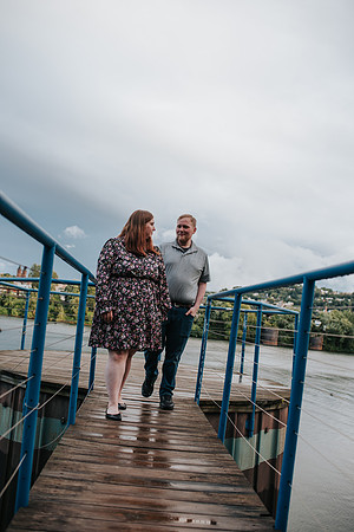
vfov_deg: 54.4
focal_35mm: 35
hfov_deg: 37.9
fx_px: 516
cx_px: 177
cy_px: 266
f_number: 3.2
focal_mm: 35
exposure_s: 1/400
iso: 100
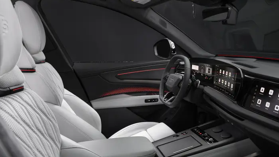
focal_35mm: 30
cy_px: 112
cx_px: 208
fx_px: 222
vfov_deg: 38.2
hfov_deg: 60.9
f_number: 9
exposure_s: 1/10
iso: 250
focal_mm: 20
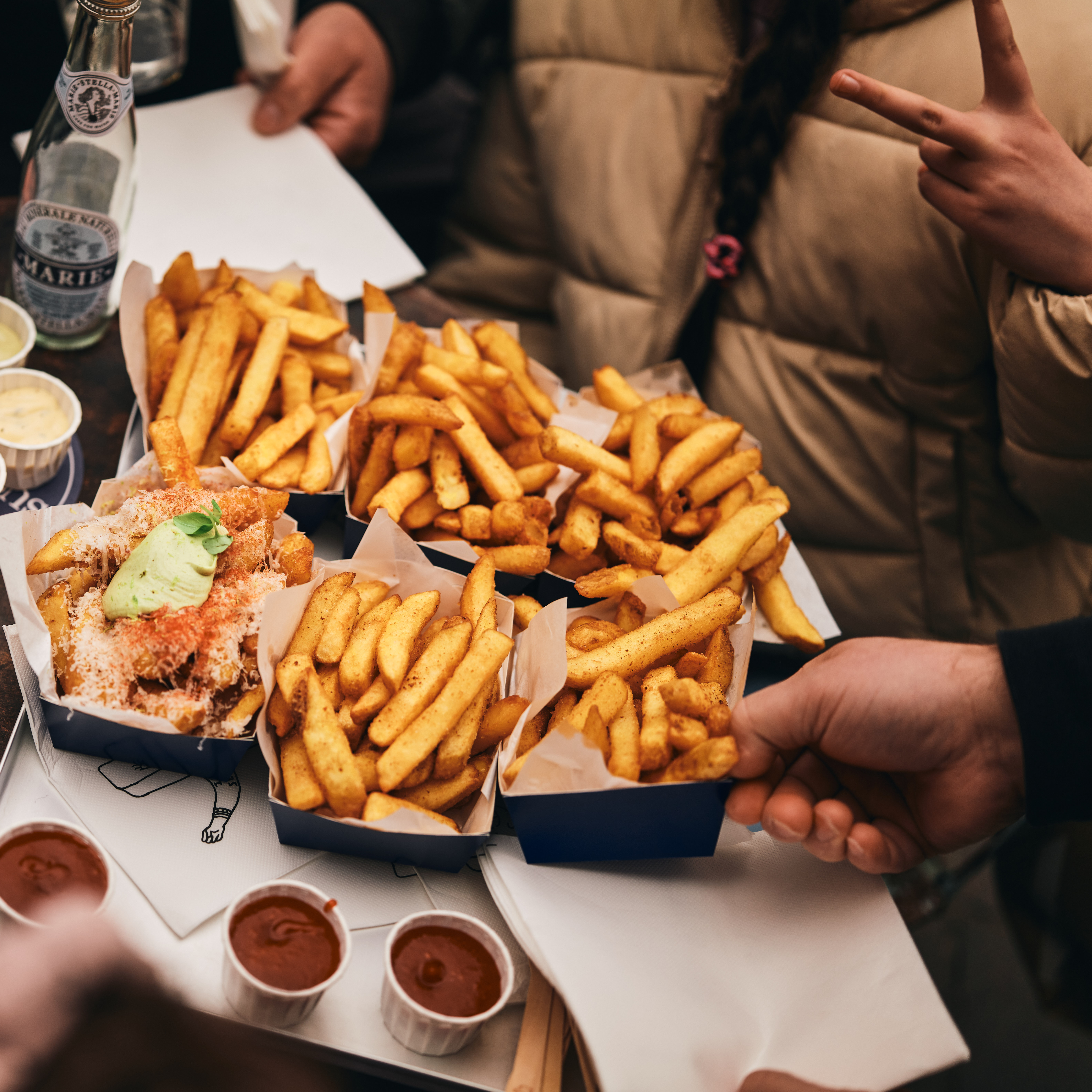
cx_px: 278
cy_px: 545
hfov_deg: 26.6
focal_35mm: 64
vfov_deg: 26.9
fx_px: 2284
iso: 200
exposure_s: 1/4000
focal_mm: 50
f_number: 2
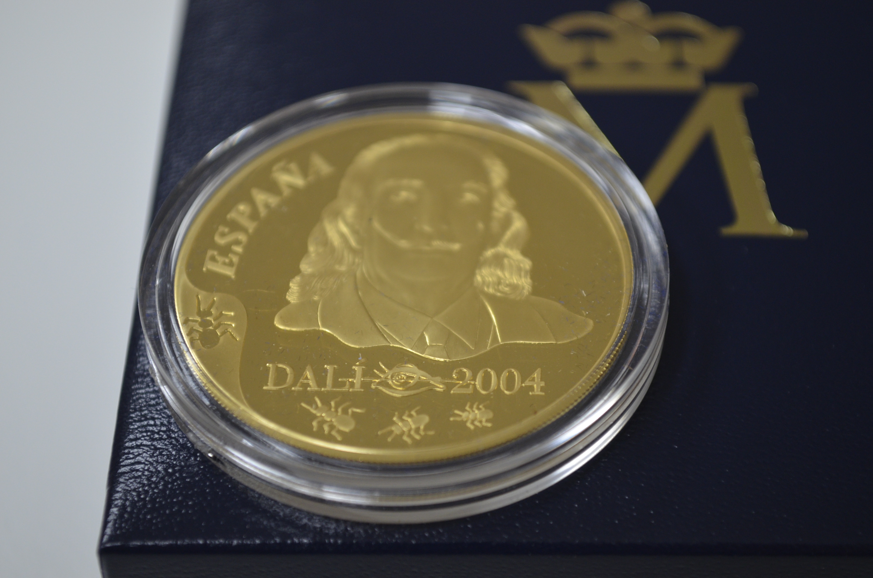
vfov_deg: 16.5
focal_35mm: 82
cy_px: 289
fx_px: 1996
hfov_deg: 24.7
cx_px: 436
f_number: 5.6
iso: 640
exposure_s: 1/60
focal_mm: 55
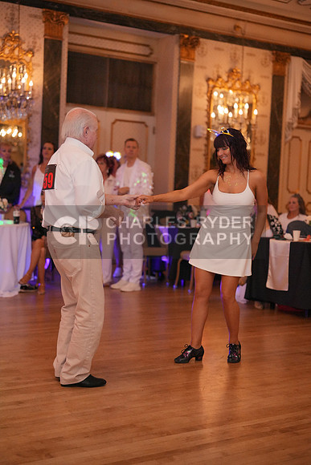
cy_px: 232
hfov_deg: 25.5
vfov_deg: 37.5
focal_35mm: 53
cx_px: 156
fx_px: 686
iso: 5000
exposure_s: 1/250
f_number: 2
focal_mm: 53
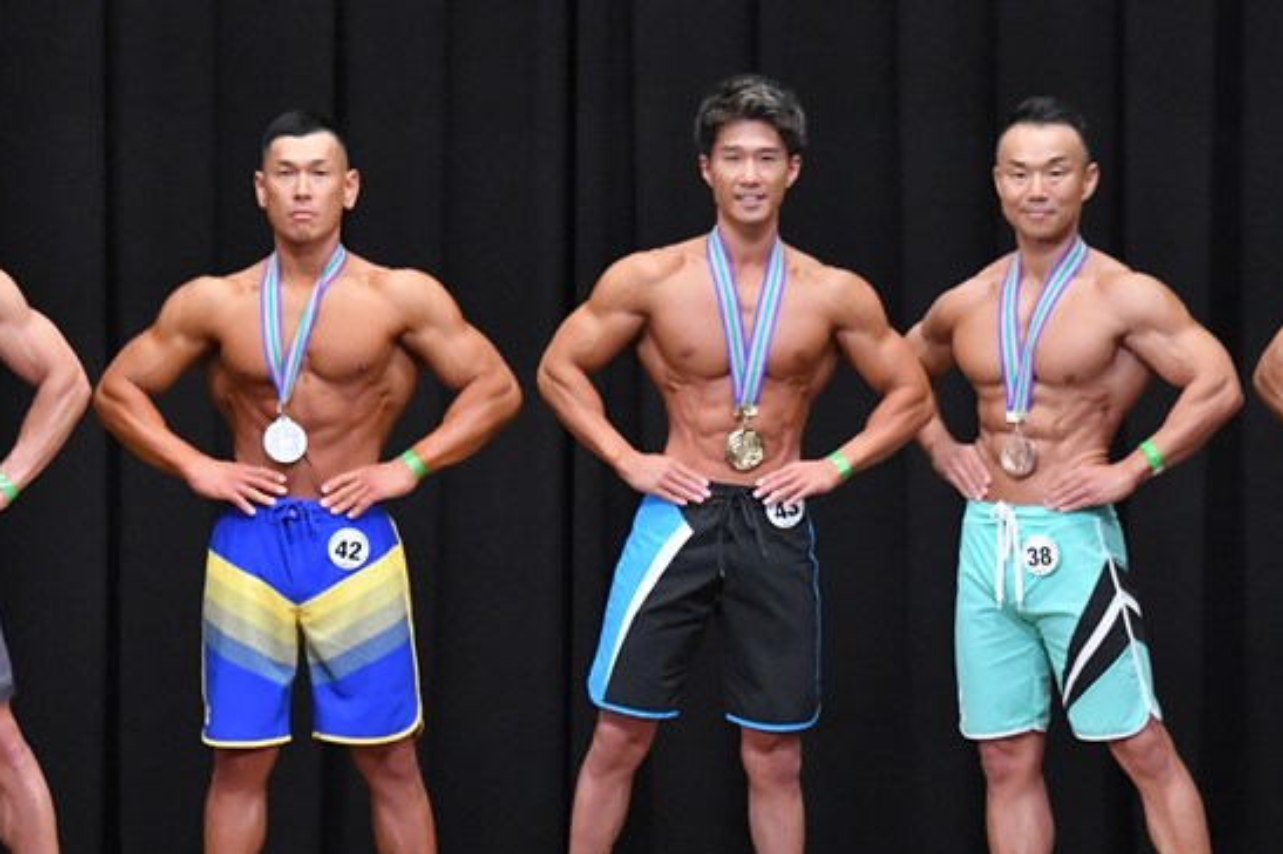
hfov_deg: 7.2
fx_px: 10186
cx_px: 602
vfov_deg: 4.8
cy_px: 474
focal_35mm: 286
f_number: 5.6
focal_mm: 135
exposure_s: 1/400
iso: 8000
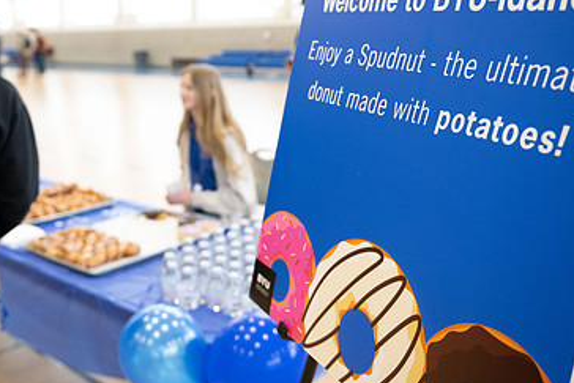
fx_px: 686
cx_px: 224
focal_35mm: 43
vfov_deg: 30.9
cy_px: 116
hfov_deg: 45.1
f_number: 2.8
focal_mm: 27
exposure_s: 1/500
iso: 2500
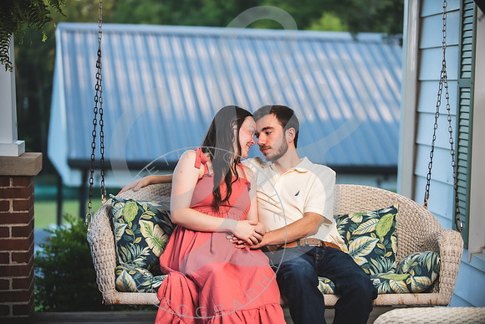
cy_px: 162
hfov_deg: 20.4
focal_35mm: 100
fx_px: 1350
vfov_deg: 13.7
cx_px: 246
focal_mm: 98
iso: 100
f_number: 2.8
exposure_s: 1/125
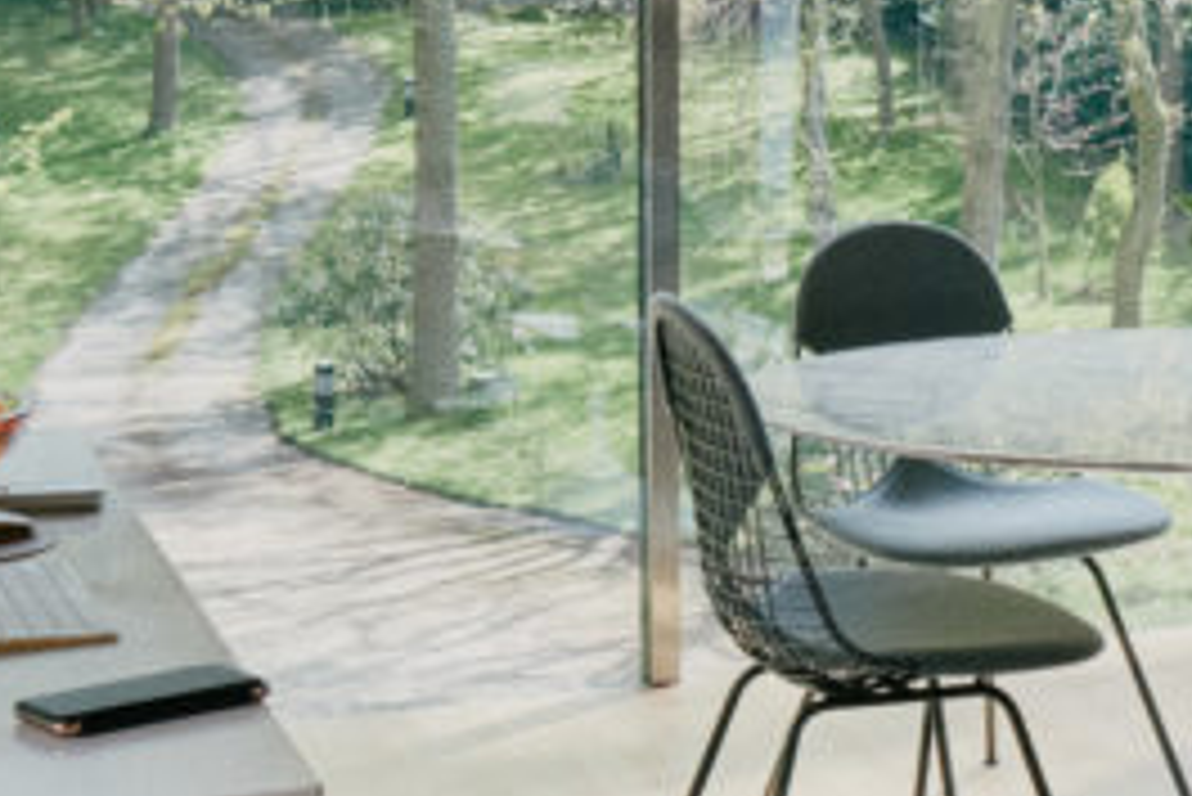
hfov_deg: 23.7
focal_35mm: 81
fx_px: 2683
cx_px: 1268
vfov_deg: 16.7
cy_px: 148
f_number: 6.4
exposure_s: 1/250
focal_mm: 18.7
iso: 1600
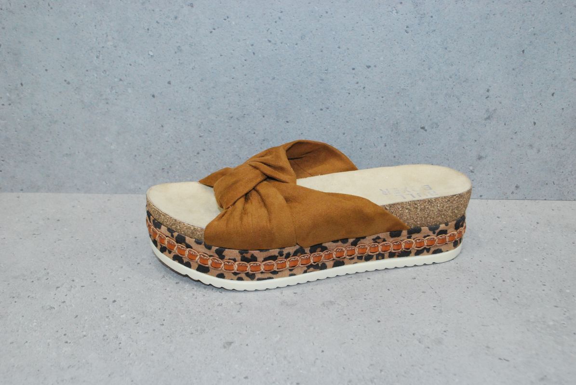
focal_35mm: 39
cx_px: 288
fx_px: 625
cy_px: 192
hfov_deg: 49.5
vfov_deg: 34.3
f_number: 8
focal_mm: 26
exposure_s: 1/200
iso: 1600
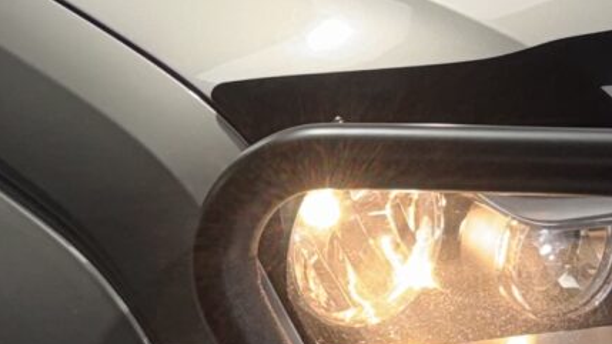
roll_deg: +9.0
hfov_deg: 13.6
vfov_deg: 7.7
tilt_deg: -20.3
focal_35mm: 156
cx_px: 568
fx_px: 2531
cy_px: -49
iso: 64
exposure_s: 1/100
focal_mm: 6.76
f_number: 1.78
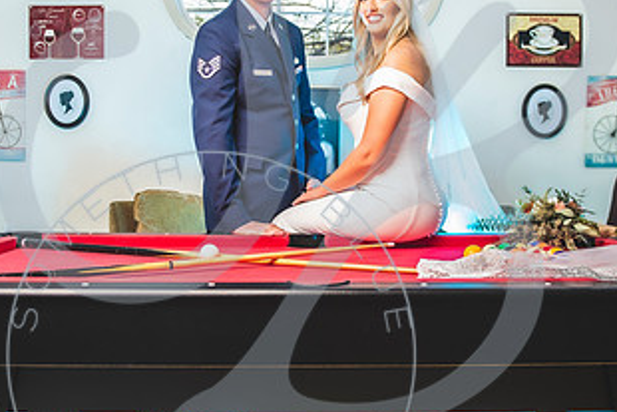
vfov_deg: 29.9
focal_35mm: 45
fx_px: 772
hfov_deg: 43.6
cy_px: 188
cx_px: 311
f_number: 2.8
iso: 200
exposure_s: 1/125
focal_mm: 24
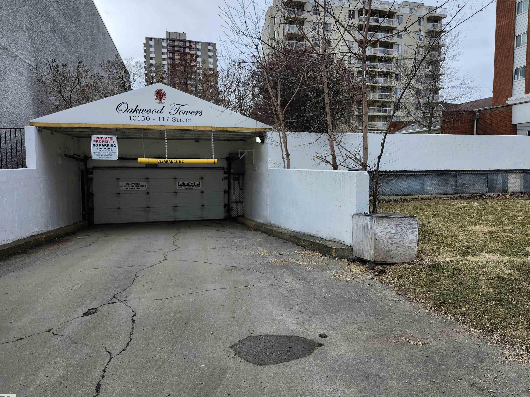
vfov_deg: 53.1
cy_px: 196
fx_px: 398
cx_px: 296
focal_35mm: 26
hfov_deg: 67.1
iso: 25
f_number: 1.8
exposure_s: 1/1084
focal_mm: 5.54
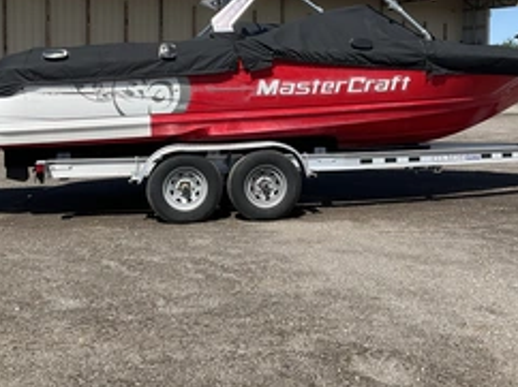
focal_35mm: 48
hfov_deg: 39.7
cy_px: 105
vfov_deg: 29.8
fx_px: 718
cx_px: 285
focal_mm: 3
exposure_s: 1/1848
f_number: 1.8
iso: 25
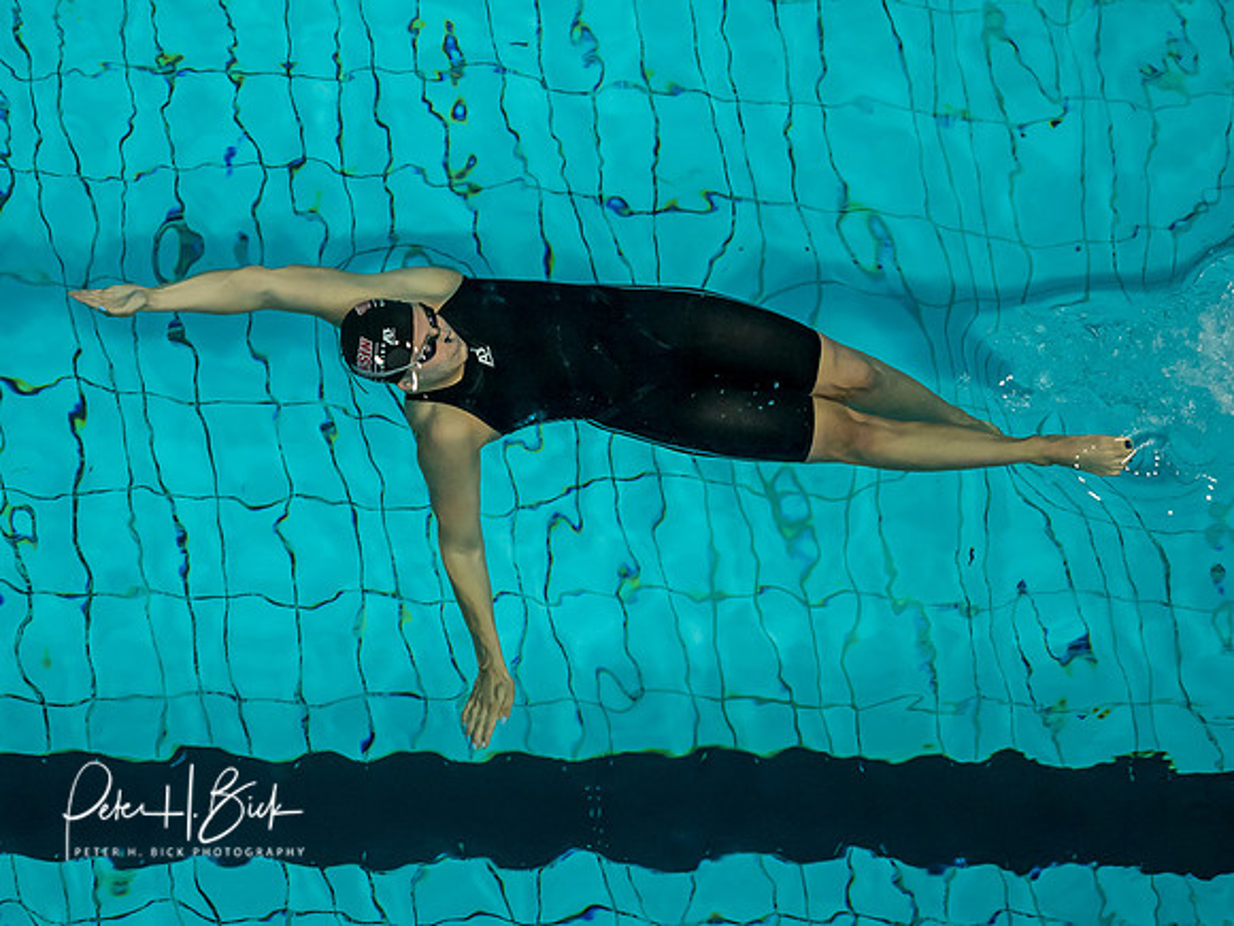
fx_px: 13700
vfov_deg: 3.9
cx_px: 444
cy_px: 333
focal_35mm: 384
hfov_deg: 5.2
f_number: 2.8
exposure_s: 1/1000
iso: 2000
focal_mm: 150
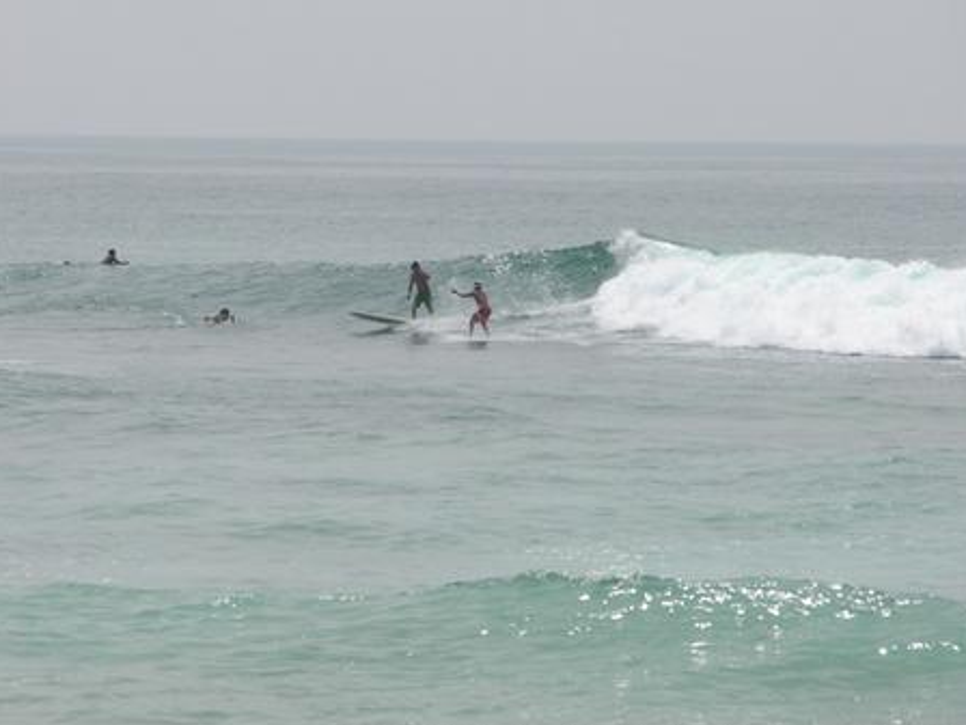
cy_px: 358
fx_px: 9572
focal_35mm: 343
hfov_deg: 5.8
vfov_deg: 4.3
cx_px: 411
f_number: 6.6
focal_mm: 71.2
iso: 50
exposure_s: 1/397
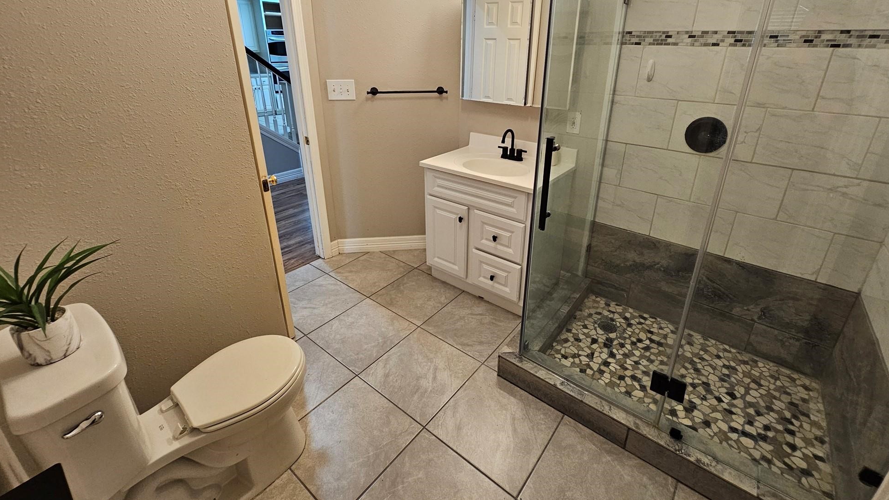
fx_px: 354
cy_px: 196
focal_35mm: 15
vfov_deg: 69.7
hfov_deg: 103.0
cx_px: 453
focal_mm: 2.2
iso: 200
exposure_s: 1/60
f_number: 2.2
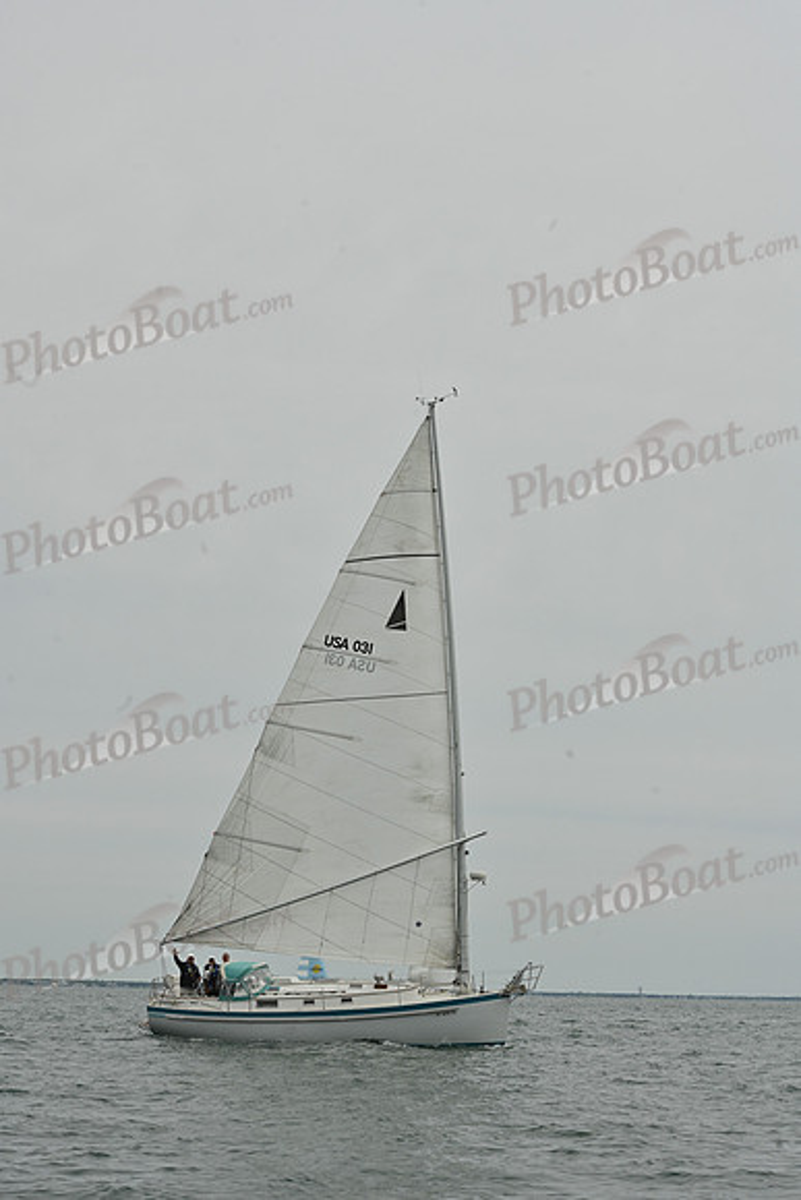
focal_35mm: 86
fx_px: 2868
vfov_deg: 23.6
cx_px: 400
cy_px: 600
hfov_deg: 15.9
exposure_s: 1/1000
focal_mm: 86
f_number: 13
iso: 320
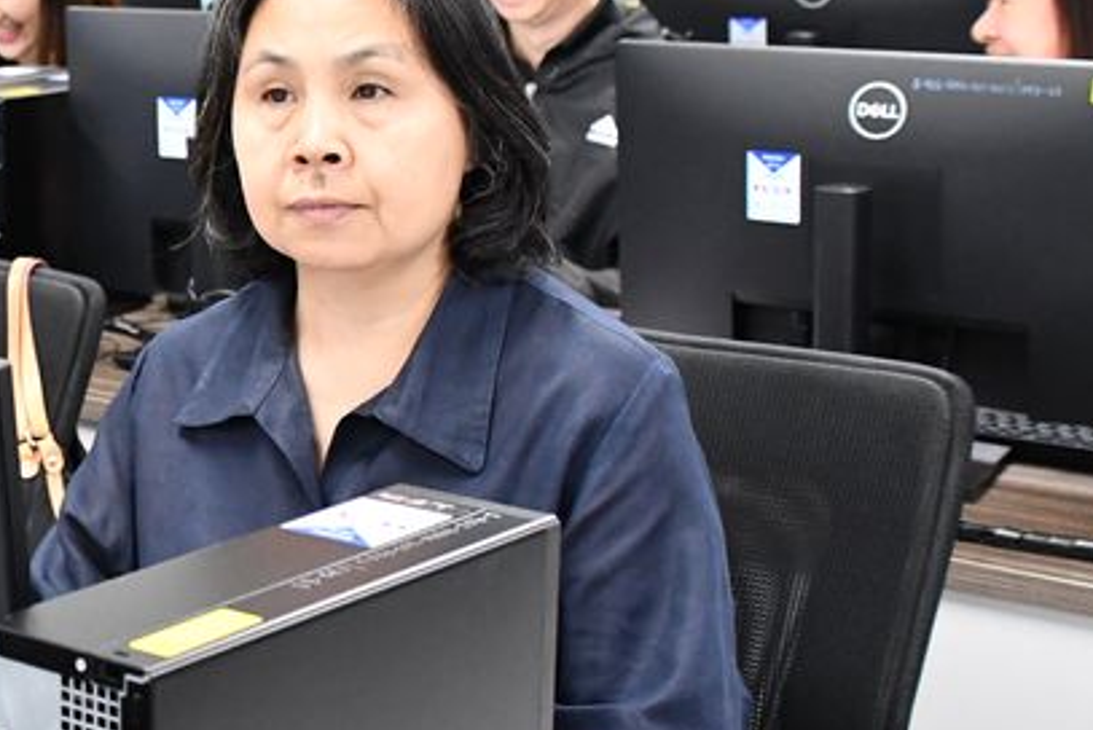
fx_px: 2522
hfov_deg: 23.0
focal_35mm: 83
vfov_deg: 16.5
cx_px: -115
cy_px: 262
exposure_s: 1/80
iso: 3200
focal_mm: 22
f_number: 3.5
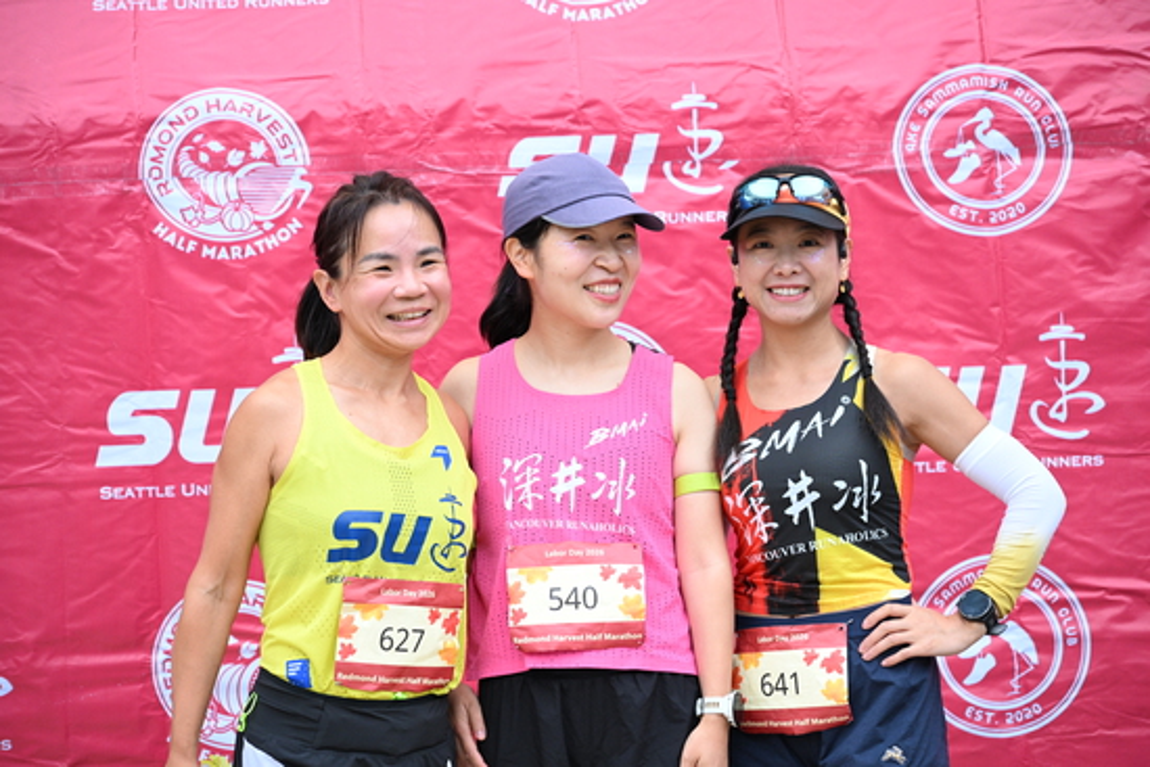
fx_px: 3099
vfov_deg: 14.1
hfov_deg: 21.0
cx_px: 575
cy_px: 384
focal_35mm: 97
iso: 2000
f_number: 4
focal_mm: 97
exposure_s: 1/320
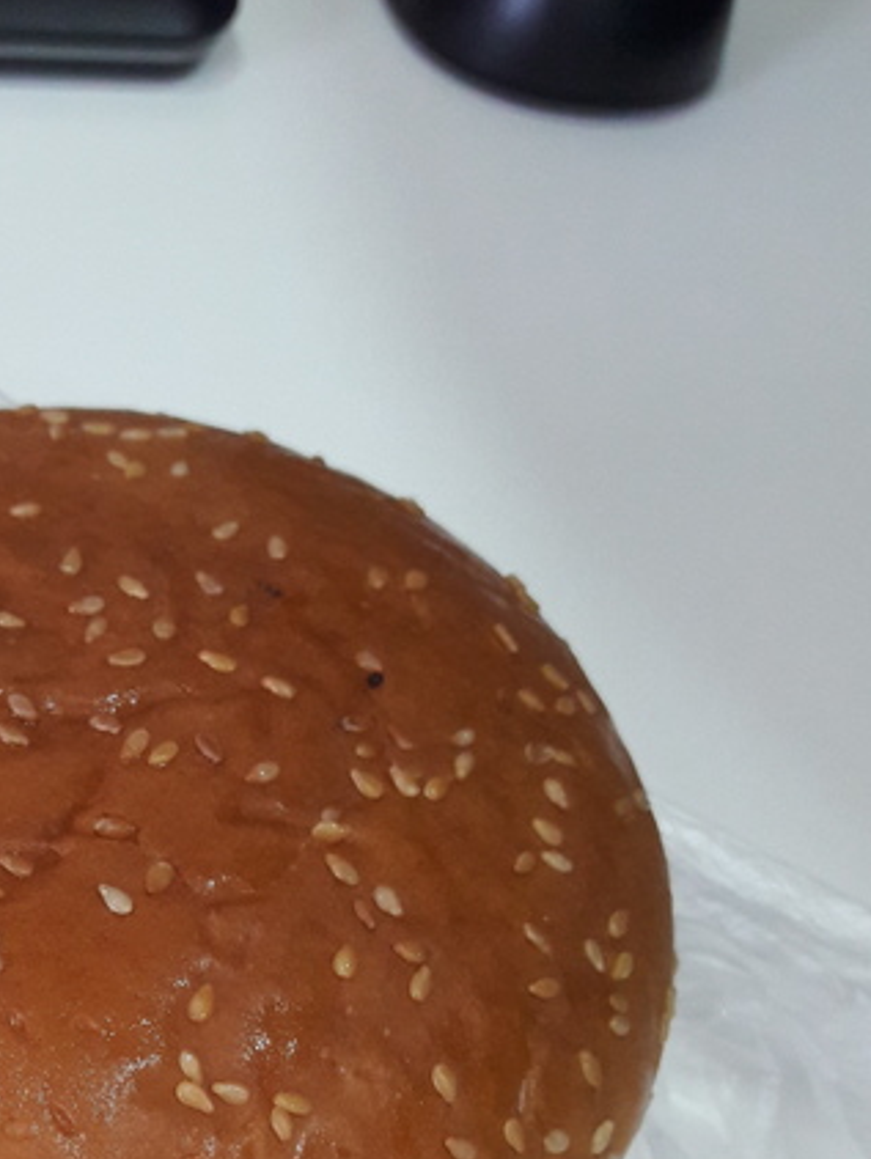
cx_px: -25
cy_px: 1118
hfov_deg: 23.0
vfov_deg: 29.8
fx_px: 2044
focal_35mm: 61
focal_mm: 3.7
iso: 125
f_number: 1.9
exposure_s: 1/33
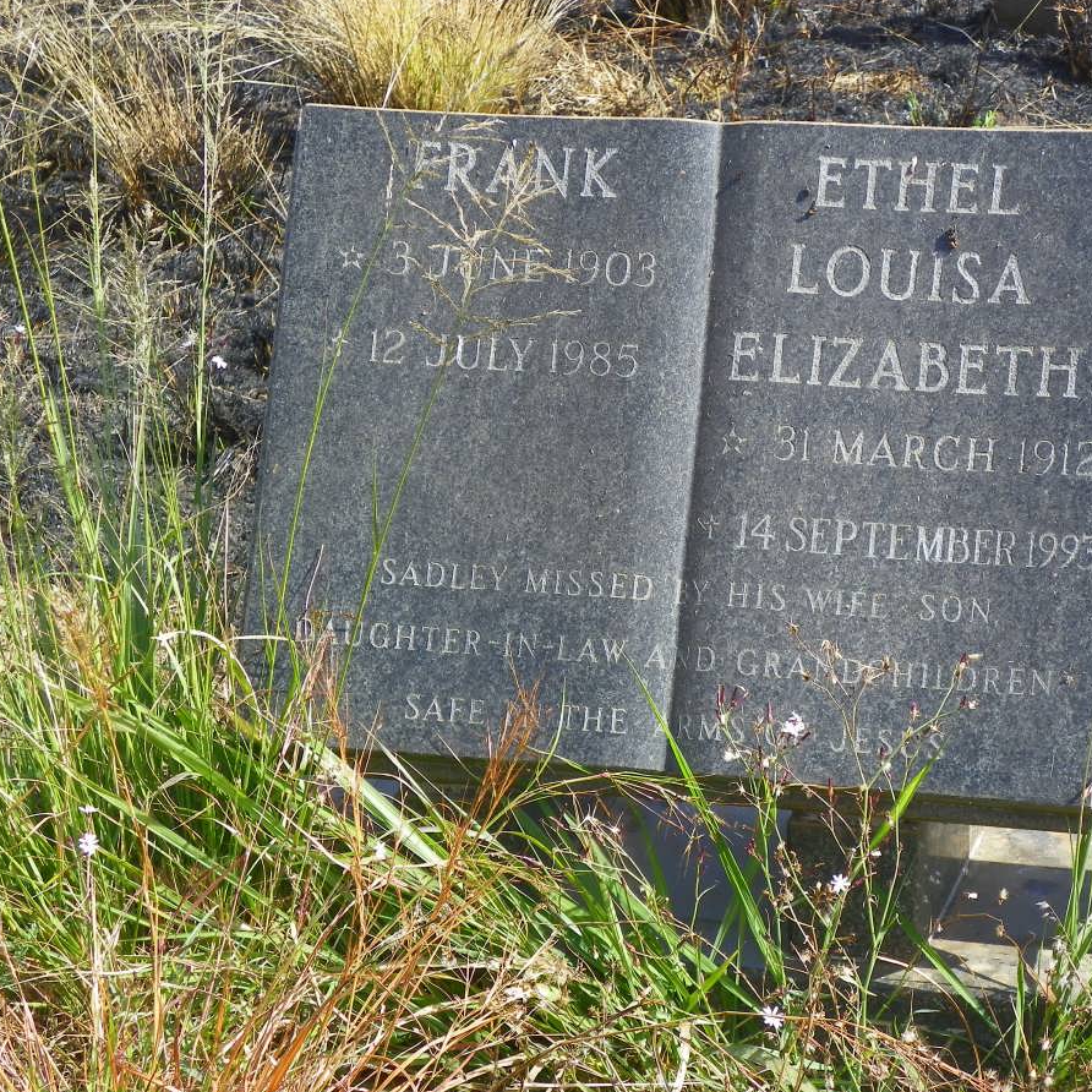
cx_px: 656
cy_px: 545
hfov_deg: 15.4
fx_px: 4033
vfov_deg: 15.4
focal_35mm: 113
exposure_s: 1/160
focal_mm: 16.9
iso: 64
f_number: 4
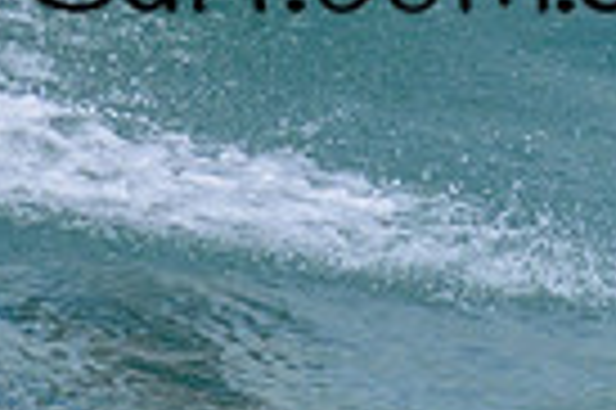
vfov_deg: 0.3
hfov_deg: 0.5
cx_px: 649
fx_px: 78053
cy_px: -208
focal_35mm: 4567
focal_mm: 800
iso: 900
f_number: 11
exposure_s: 1/2000
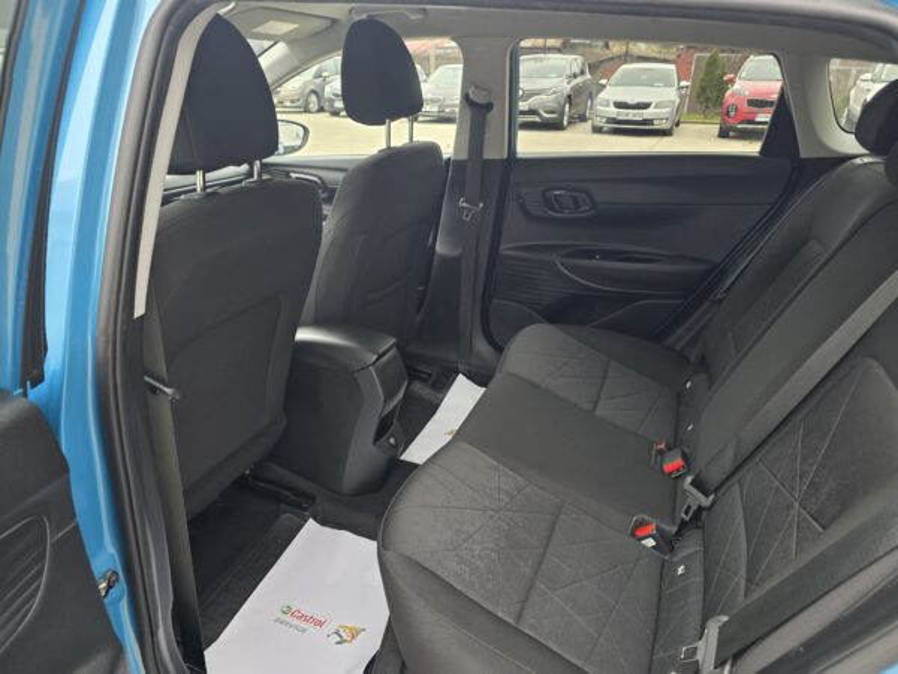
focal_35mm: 23
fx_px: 597
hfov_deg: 73.9
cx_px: 449
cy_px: 337
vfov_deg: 58.9
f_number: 1.7
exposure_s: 1/100
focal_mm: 6.3
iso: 160
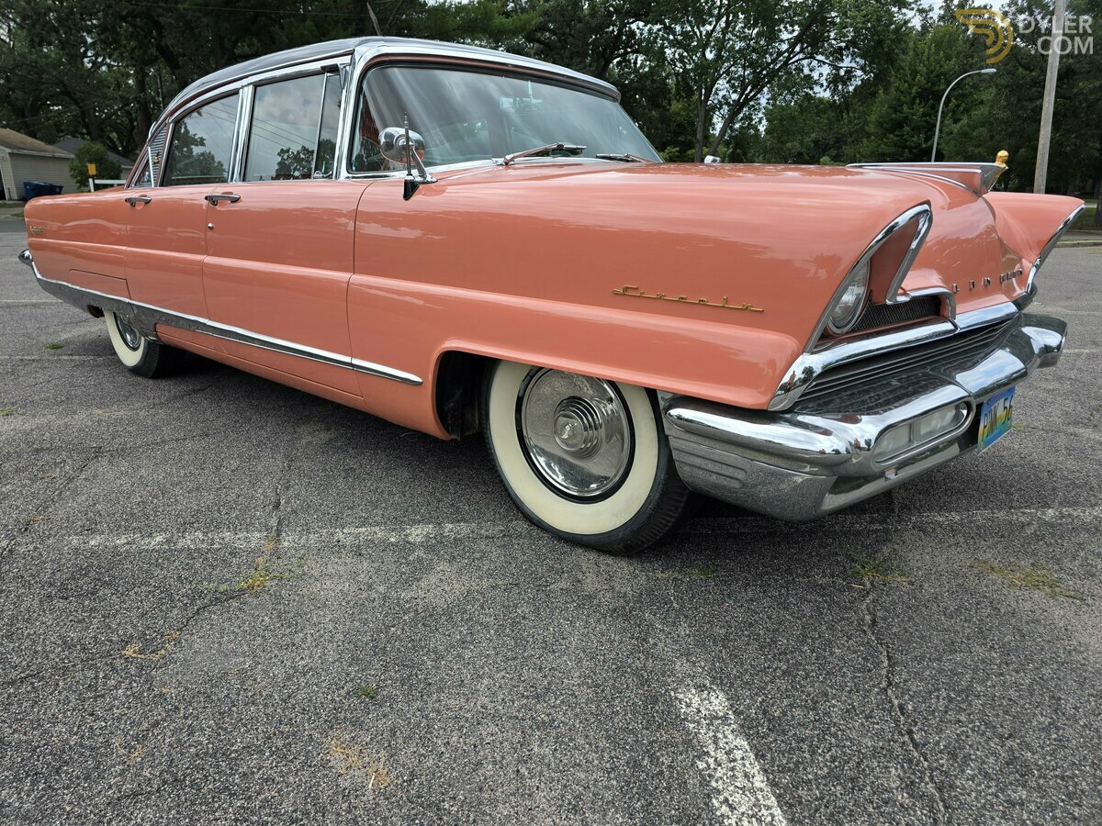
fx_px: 732
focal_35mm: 23
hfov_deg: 73.9
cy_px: 413
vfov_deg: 58.9
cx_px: 551
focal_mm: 6.3
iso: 80
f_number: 1.7
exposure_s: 1/2929
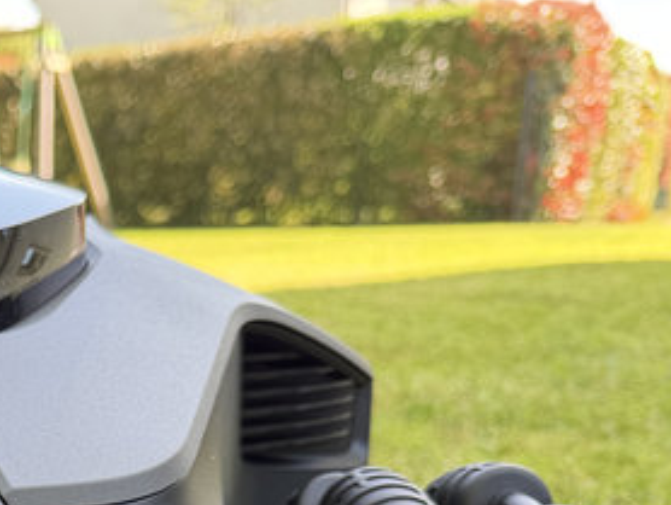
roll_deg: +2.6
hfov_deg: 24.7
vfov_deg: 19.2
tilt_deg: -19.6
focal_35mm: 69
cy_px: 718
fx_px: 1339
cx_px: -191
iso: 80
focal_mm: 6.76
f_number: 1.78
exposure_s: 1/269
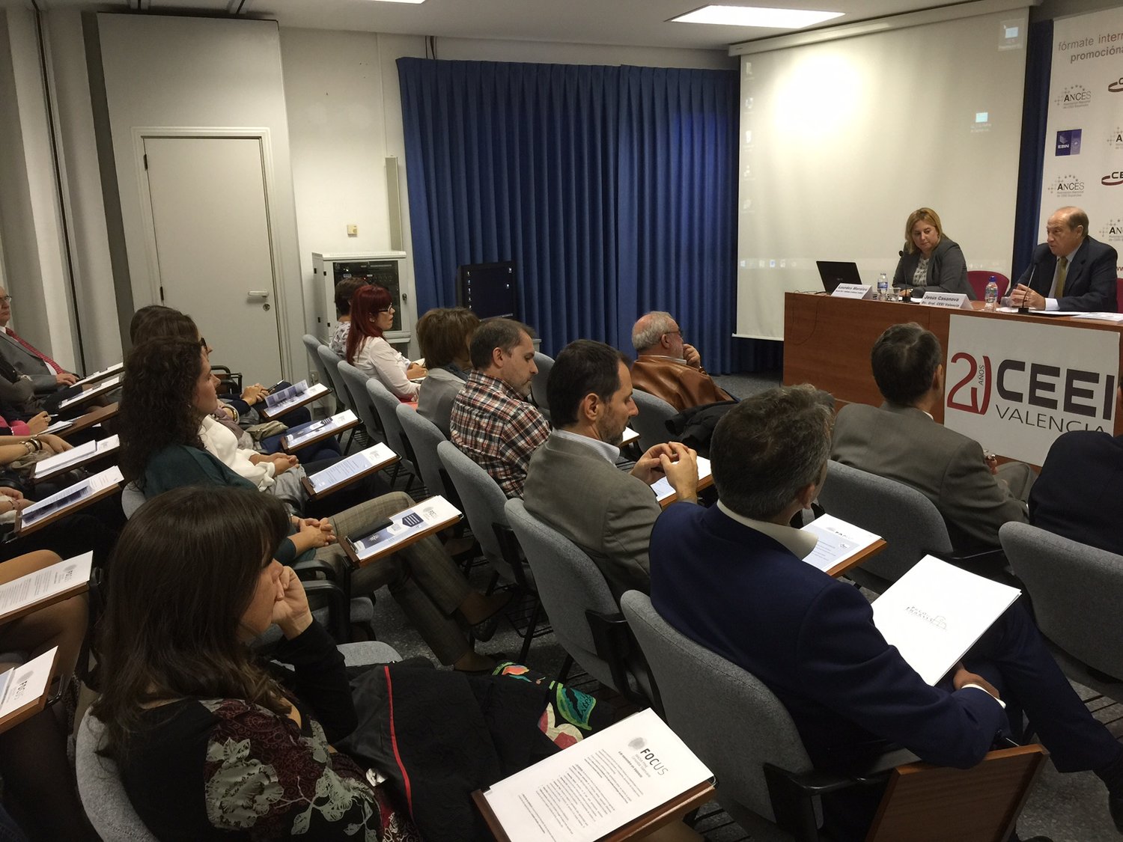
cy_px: 421
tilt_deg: -12.6
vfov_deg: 48.2
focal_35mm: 29
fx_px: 941
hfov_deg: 61.7
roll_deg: +0.8
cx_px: 562
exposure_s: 1/17
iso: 64
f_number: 2.2
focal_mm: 4.15
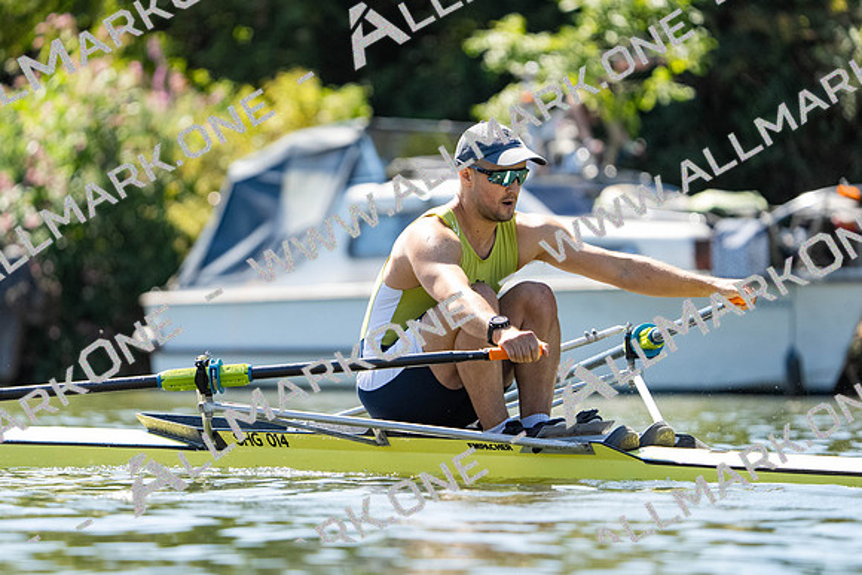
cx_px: 431
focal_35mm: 368
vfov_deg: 3.7
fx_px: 8813
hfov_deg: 5.6
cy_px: 288
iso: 1250
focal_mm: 368
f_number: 6.3
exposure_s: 1/2000
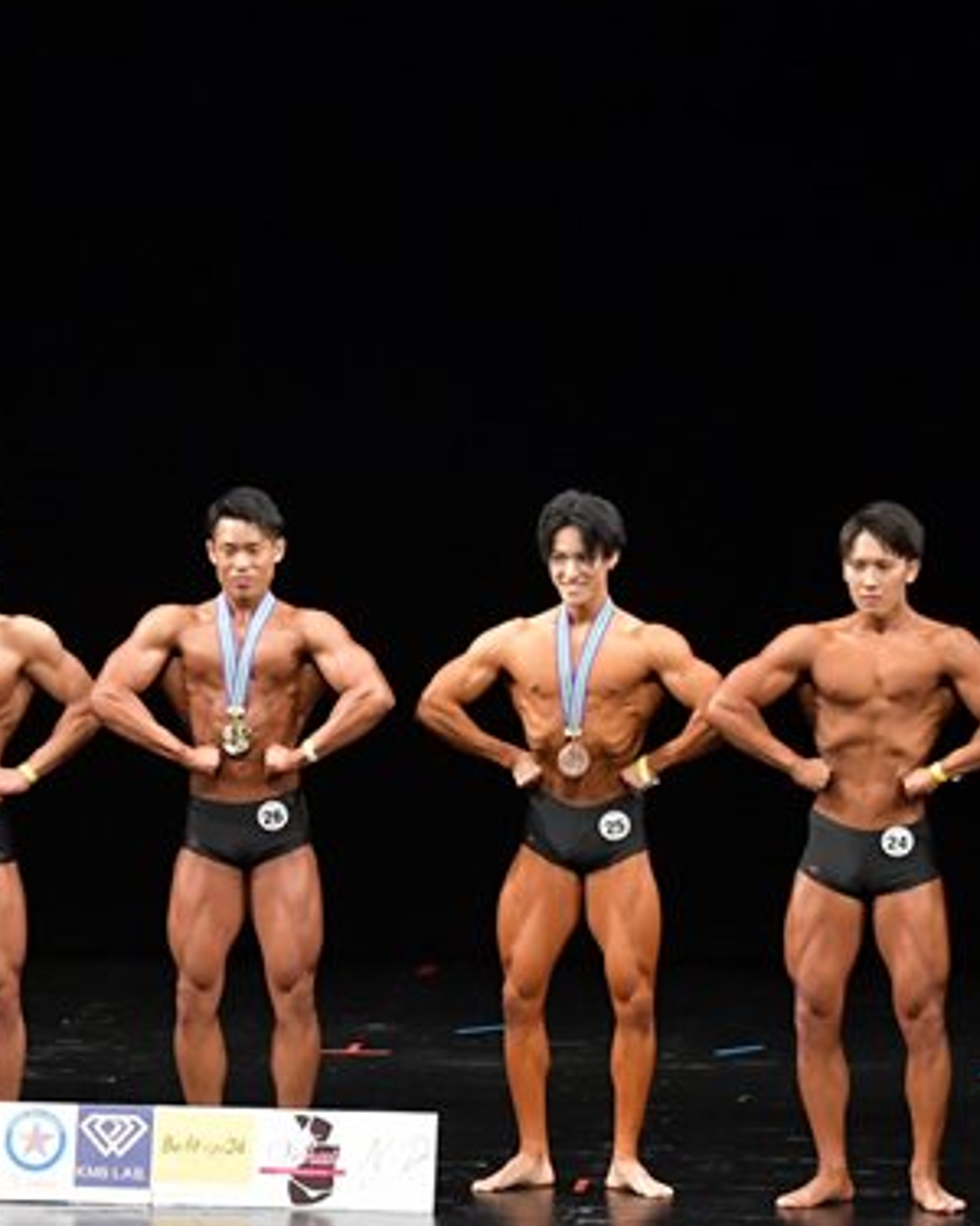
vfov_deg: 7.9
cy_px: 794
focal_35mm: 246
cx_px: 198
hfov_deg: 6.3
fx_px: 8919
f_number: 5.6
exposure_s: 1/400
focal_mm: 85
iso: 3200
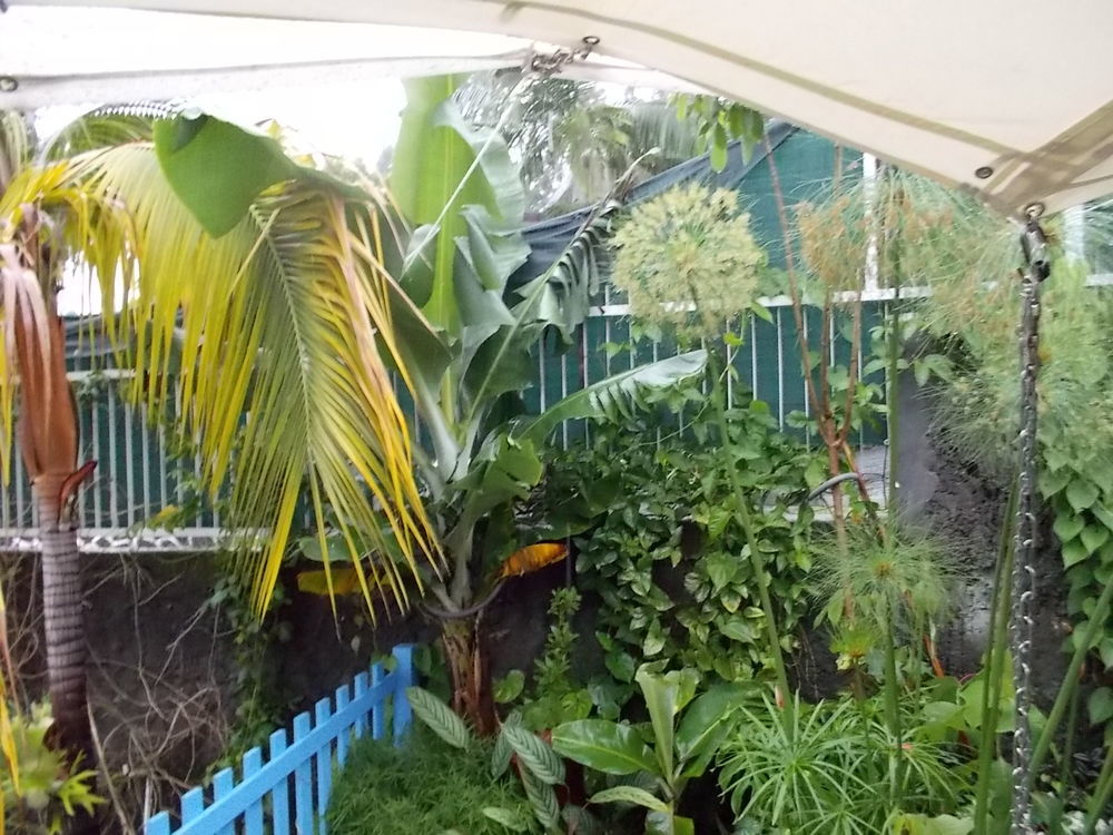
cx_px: 556
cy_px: 418
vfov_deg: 48.2
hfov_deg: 61.7
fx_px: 932
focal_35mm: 29
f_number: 3.3
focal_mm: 4.1
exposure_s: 1/25
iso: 400
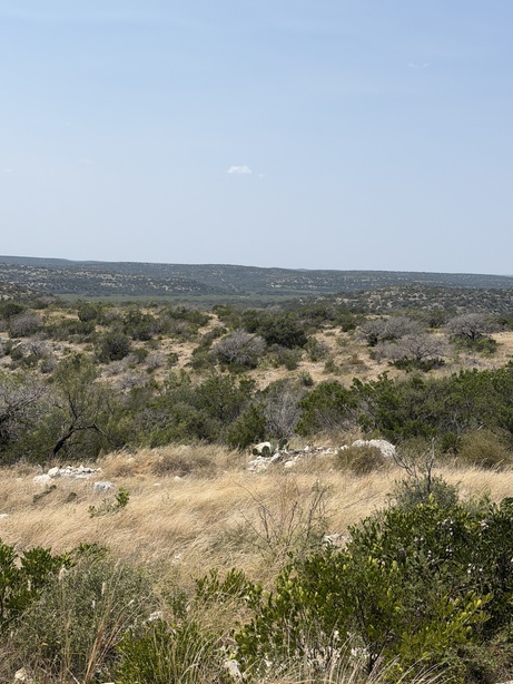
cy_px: 354
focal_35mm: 50
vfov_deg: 38.2
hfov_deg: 29.1
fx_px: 987
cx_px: 262
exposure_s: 1/6536
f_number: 1.78
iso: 64
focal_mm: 6.76
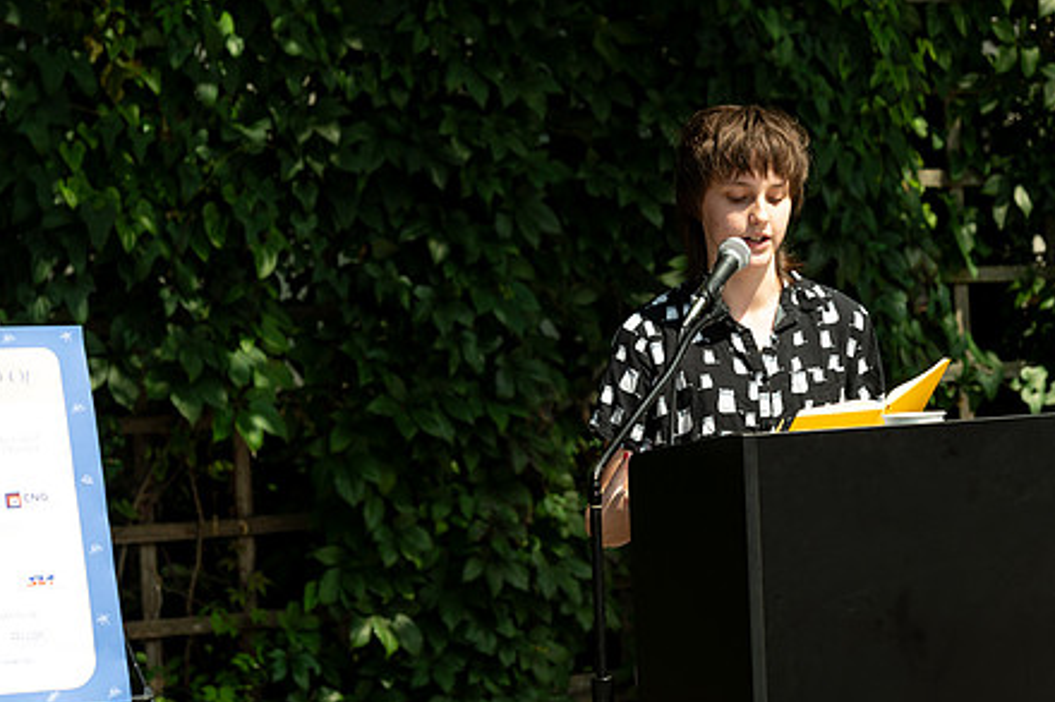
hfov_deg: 13.4
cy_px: 266
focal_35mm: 153
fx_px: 4482
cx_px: 559
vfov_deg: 9.0
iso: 100
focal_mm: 116
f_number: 5
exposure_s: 1/640
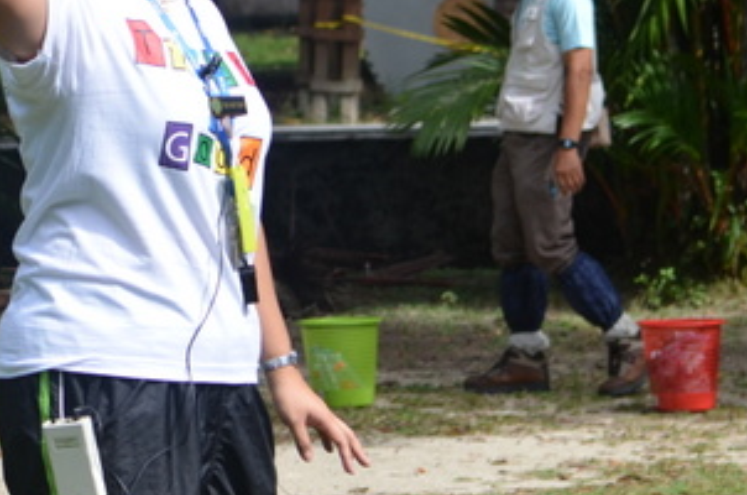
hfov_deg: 9.4
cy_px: -7
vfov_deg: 6.2
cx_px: -22
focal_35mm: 218
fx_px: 4521
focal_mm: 55
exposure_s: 1/640
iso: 250
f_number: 5
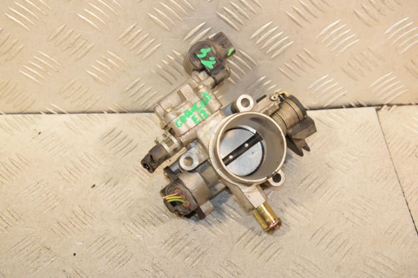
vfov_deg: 23.8
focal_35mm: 57
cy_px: 139
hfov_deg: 35.1
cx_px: 209
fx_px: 661
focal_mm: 38
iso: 1600
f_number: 6.3
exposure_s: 1/200
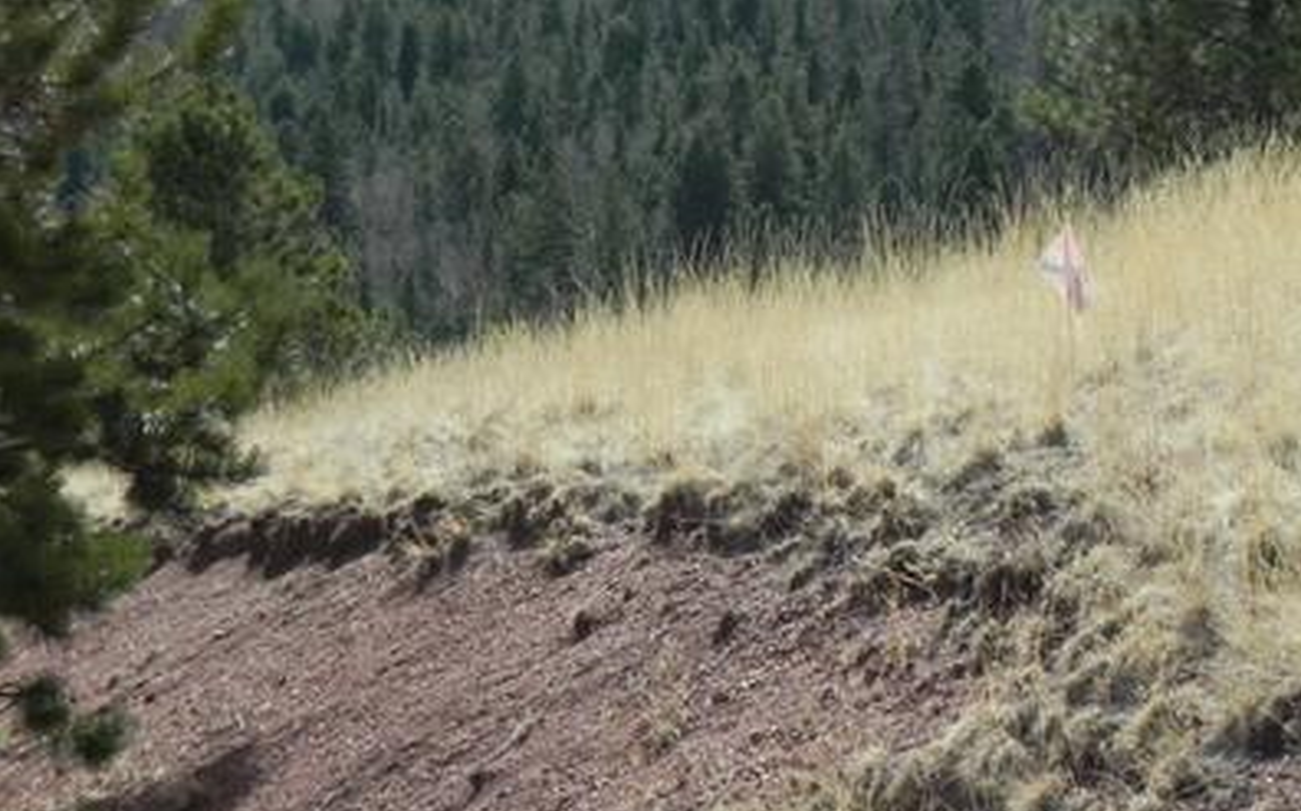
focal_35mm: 113
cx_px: 782
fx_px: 4004
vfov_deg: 11.6
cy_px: 254
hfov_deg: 18.4
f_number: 7.1
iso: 160
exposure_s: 1/346
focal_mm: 11.8
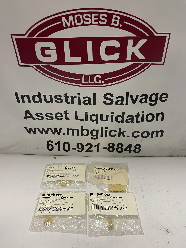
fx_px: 186
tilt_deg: -35.8
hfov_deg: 53.1
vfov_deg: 67.3
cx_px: 93
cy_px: 124
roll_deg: -0.8
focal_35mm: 26
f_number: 1.6
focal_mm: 4.2
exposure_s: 1/60
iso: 160
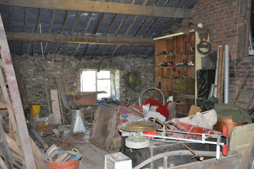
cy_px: 84
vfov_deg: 35.9
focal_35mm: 37
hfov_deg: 51.9
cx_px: 124
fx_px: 261
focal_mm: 24
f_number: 3.8
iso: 800
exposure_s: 1/60
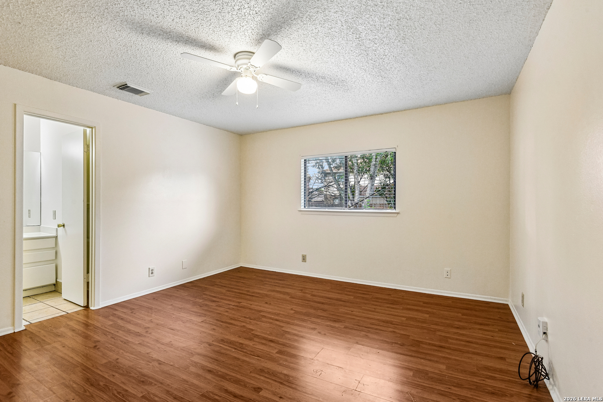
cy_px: 201
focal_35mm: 17
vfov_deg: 70.4
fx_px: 285
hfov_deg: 93.3
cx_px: 302
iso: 2200
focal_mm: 17
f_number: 8
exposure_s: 1/15
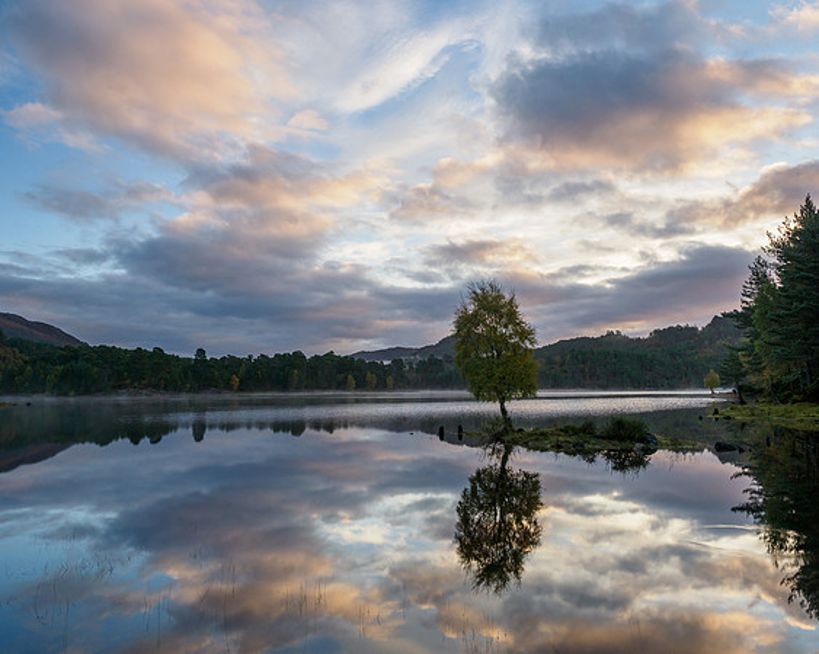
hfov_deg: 68.1
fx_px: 605
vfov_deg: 56.8
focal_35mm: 25
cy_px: 327
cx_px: 408
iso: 200
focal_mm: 12
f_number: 7.1
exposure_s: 1/3
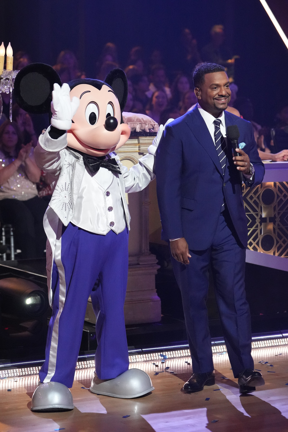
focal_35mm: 105
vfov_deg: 19.5
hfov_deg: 13.0
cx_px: 144
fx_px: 1260
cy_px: 216
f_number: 3.2
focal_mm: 70
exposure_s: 1/500
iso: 6400
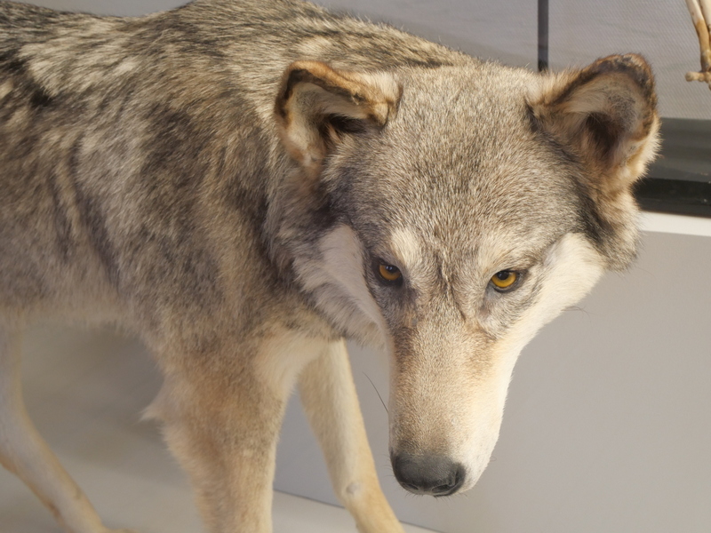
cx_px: 356
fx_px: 1027
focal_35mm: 50
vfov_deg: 29.1
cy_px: 266
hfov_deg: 38.2
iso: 3200
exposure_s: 1/15
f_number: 5.2
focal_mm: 25
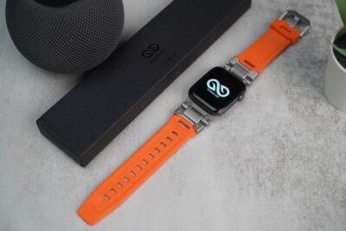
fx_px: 538
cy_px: 116
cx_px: 173
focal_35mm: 56
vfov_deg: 24.2
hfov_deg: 35.6
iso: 1250
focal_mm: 56
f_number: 4
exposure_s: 1/160
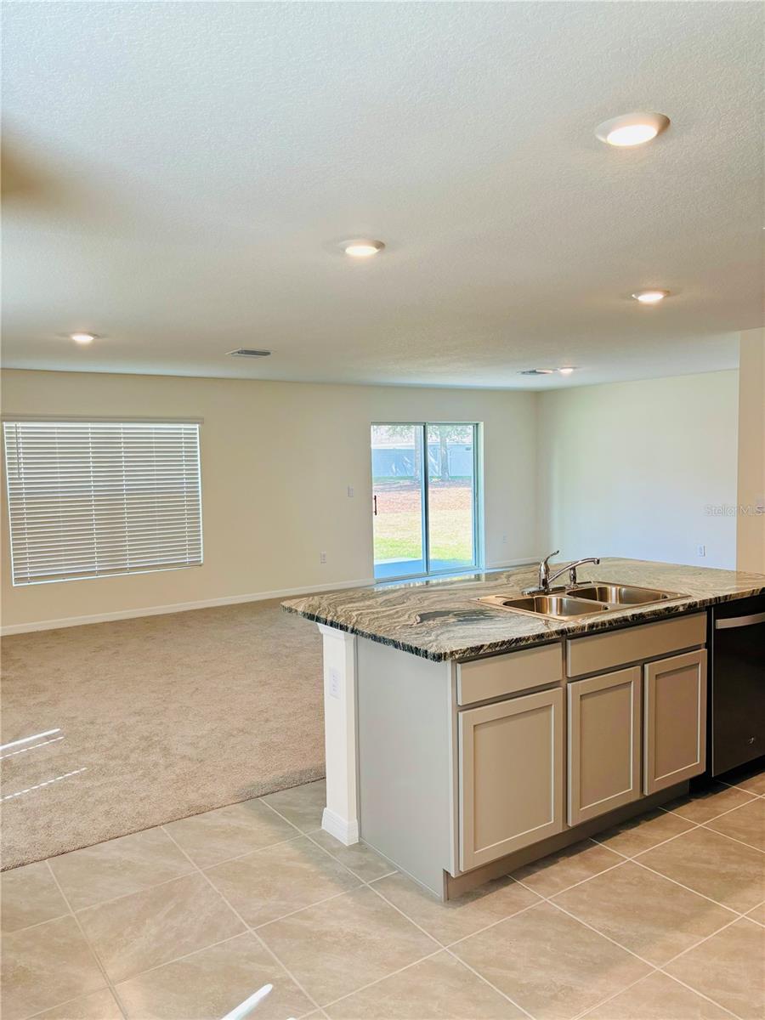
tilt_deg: -5.1
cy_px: 510
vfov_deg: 67.3
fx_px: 766
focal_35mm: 26
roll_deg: +2.2
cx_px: 382
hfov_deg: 53.1
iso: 80
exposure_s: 1/120
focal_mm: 5.96
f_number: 1.6
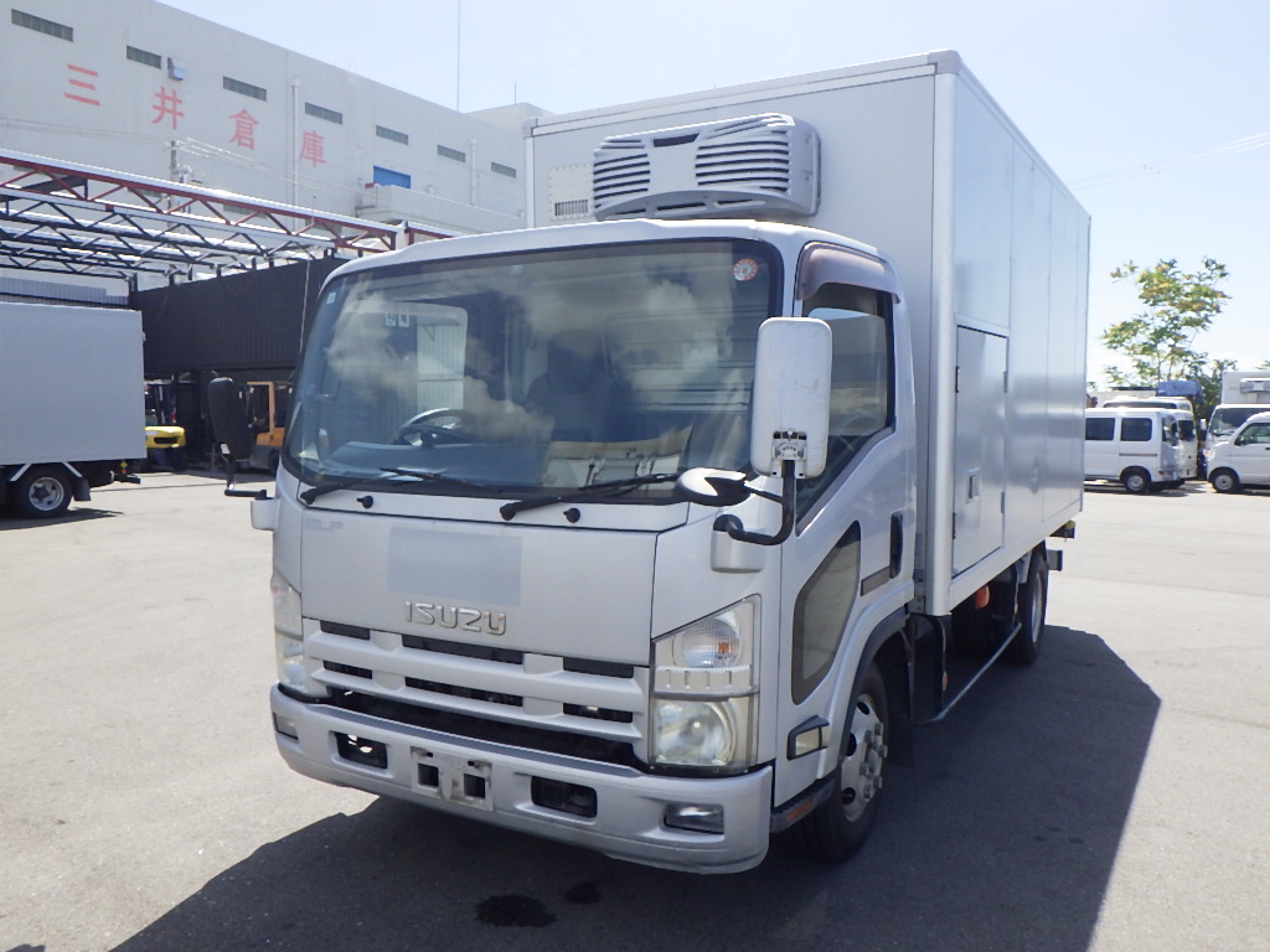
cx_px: 635
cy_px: 476
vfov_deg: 49.7
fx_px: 1027
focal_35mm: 28
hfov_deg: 63.4
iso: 250
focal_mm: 5
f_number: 4.2
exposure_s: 1/800
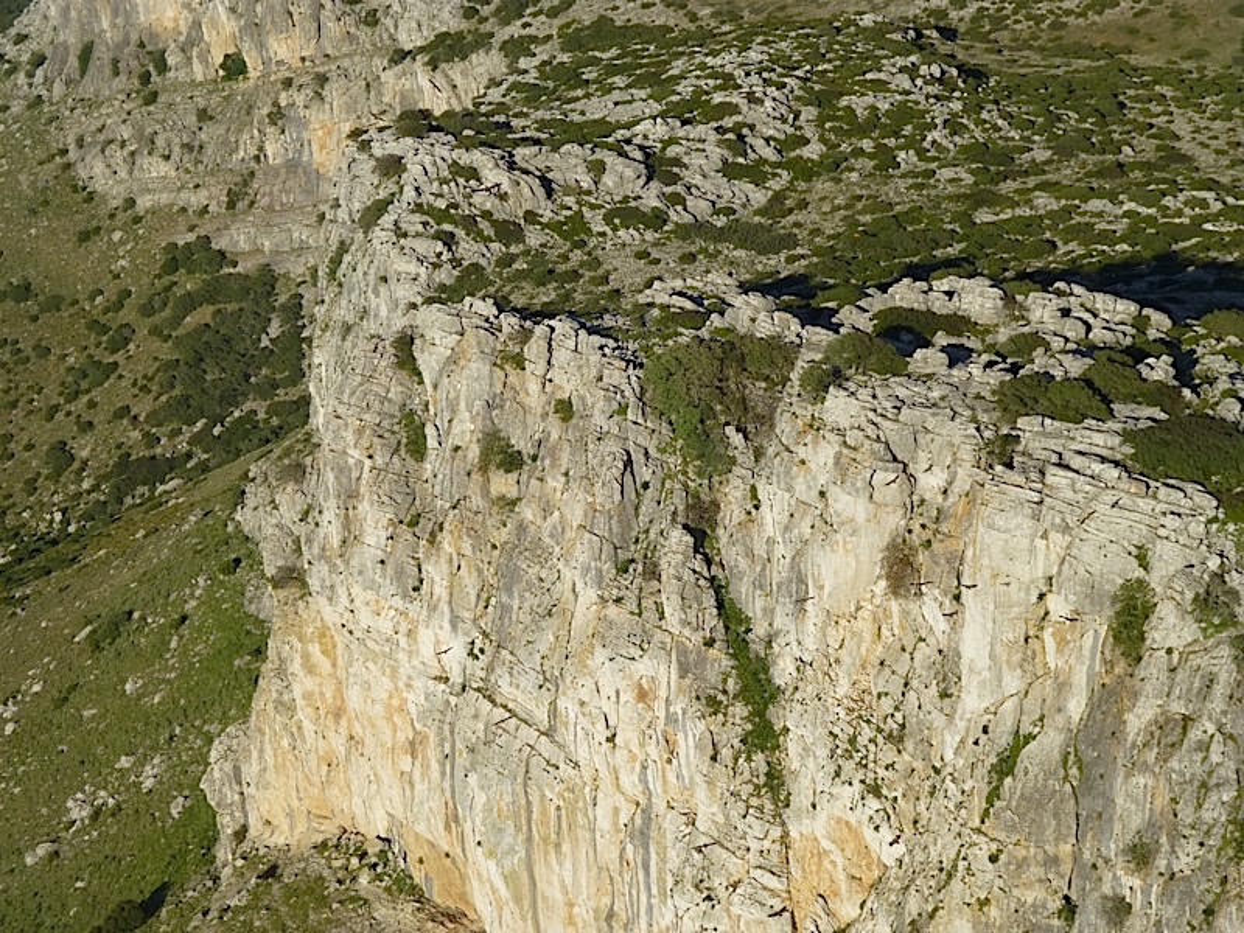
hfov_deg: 21.3
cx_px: 622
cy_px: 466
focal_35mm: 92
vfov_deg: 16.1
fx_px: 3306
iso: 100
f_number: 5.2
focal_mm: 16.5
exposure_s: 1/800
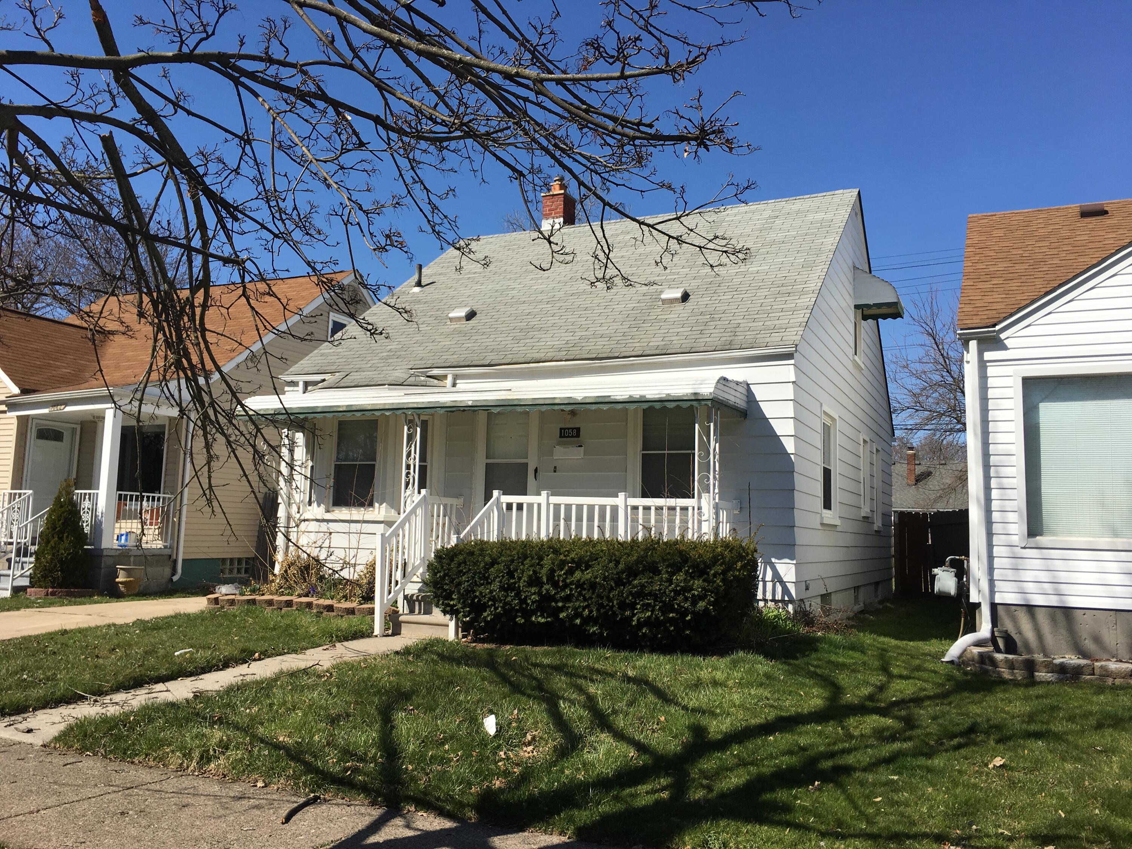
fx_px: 948
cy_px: 424
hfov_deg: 61.7
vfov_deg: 48.2
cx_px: 566
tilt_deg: +8.3
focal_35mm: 29
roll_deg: -1.2
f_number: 2.2
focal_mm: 4.15
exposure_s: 1/1876
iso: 25
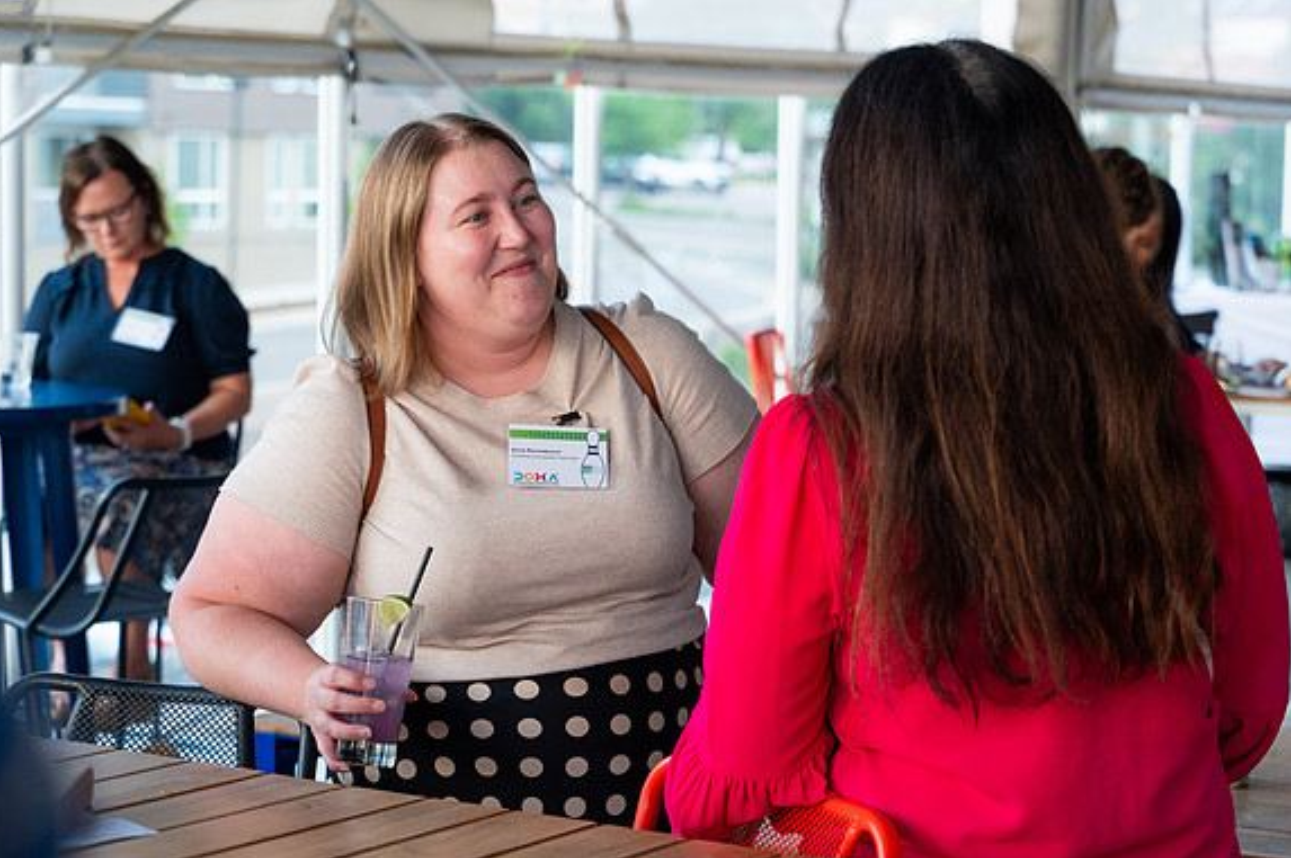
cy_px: 455
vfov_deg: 15.3
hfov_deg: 22.9
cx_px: 624
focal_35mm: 89
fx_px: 3189
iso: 1250
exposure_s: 1/640
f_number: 4.5
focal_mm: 75
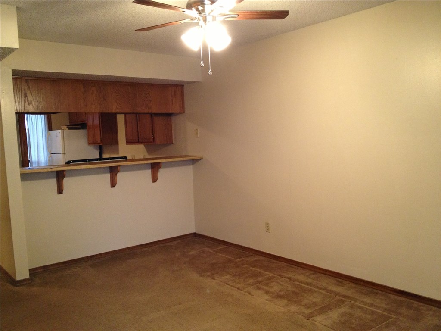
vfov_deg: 40.7
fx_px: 446
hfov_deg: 52.6
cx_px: 220
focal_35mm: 35
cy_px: 166
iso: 200
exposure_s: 1/20
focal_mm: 4.28
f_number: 2.4
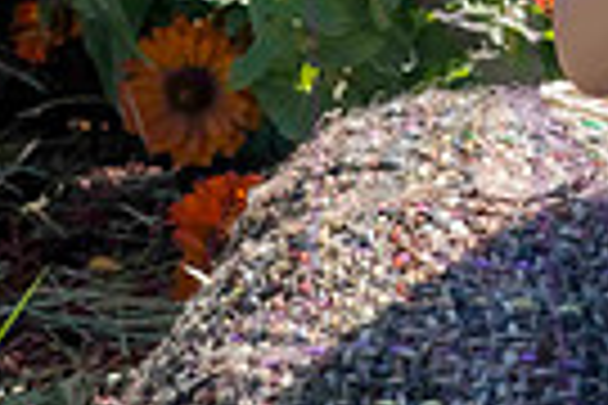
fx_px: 6147
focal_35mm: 364
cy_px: -295
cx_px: 982
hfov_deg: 5.6
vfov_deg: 3.8
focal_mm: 85
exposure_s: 1/1250
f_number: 7.1
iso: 400
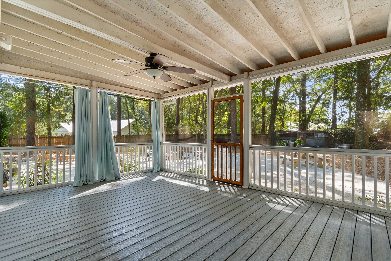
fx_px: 174
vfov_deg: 73.7
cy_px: 130
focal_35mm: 16
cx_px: 196
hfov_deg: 96.7
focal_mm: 11
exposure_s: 1/25
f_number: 4.8
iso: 100
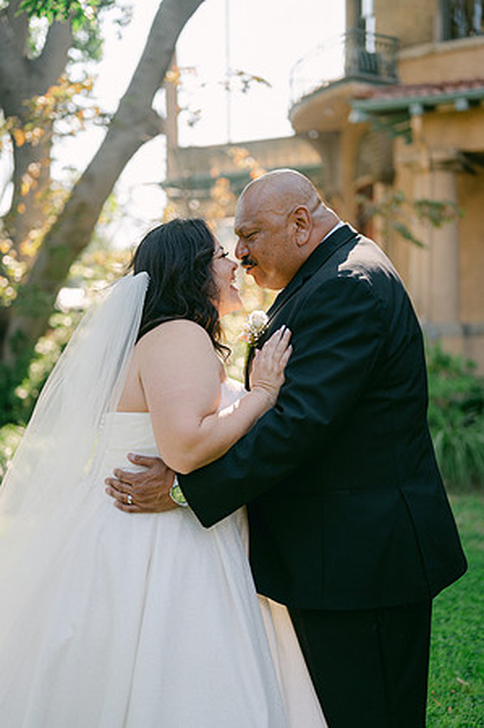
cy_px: 364
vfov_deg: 39.6
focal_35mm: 50
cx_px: 242
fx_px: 1011
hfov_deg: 26.9
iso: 140
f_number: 1.8
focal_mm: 50
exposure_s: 1/1250
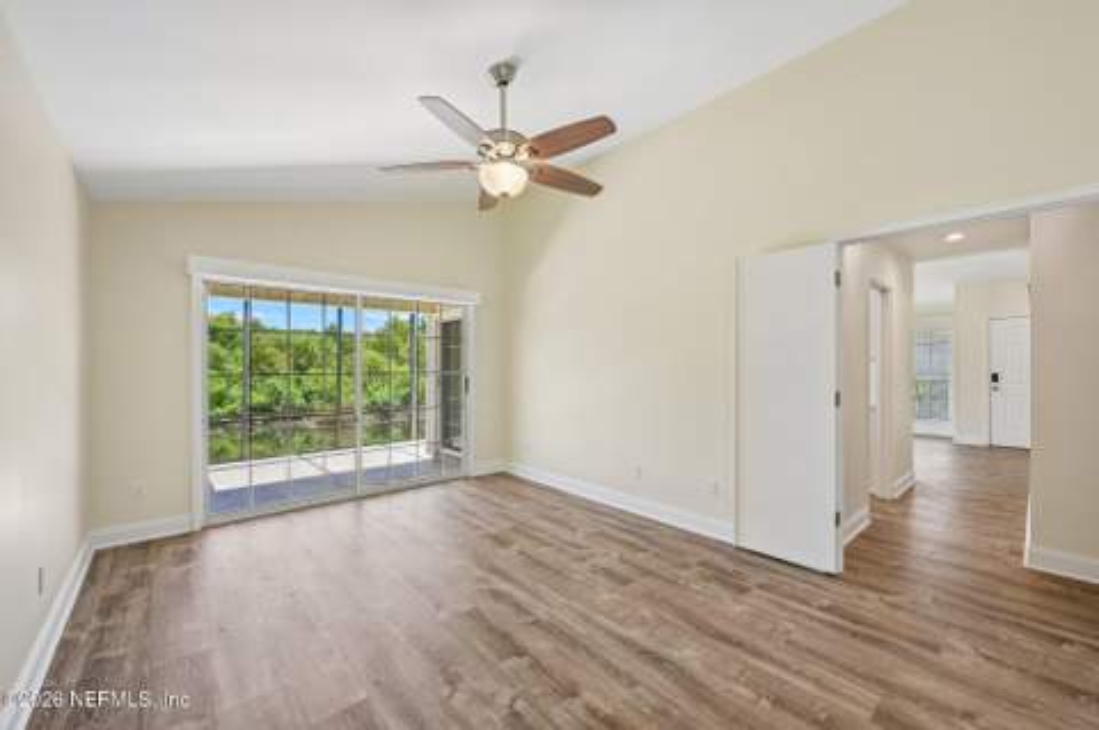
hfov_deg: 104.3
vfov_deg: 81.1
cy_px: 365
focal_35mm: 14
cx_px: 550
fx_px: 427
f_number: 8
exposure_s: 1/15
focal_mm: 14
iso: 110
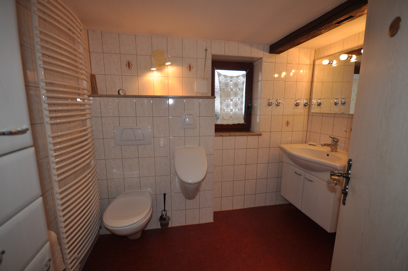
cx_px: 204
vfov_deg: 77.2
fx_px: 170
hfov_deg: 100.5
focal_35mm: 15
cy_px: 136
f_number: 4
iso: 200
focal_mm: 10
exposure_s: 1/60
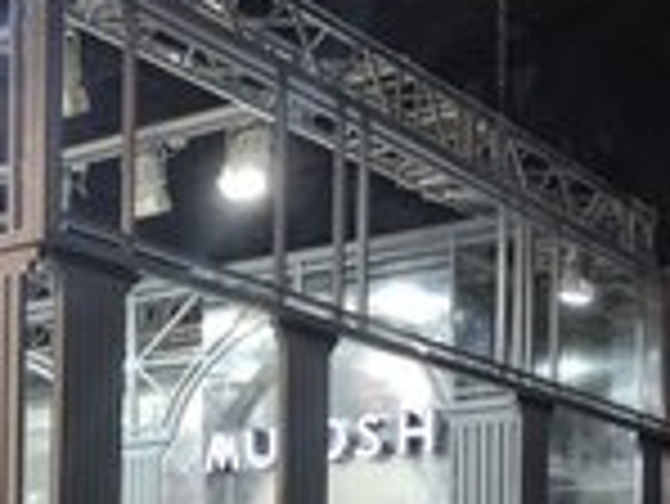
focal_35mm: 78
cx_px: -72
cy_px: 612
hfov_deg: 23.4
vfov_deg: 18.0
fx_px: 1511
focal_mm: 4.15
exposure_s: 1/100
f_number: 2.2
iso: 40
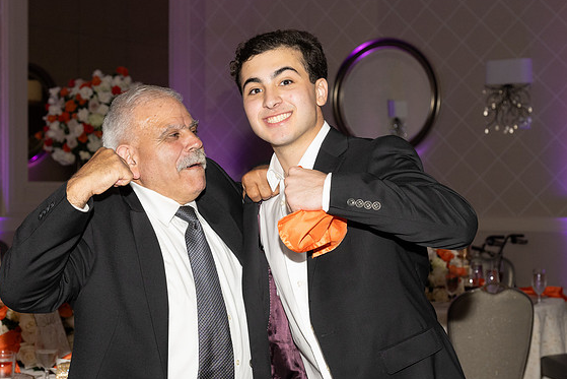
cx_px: 275
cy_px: 226
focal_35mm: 78
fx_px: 1229
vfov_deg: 17.5
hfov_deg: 26.0
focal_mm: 48
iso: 800
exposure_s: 1/100
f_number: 5.6
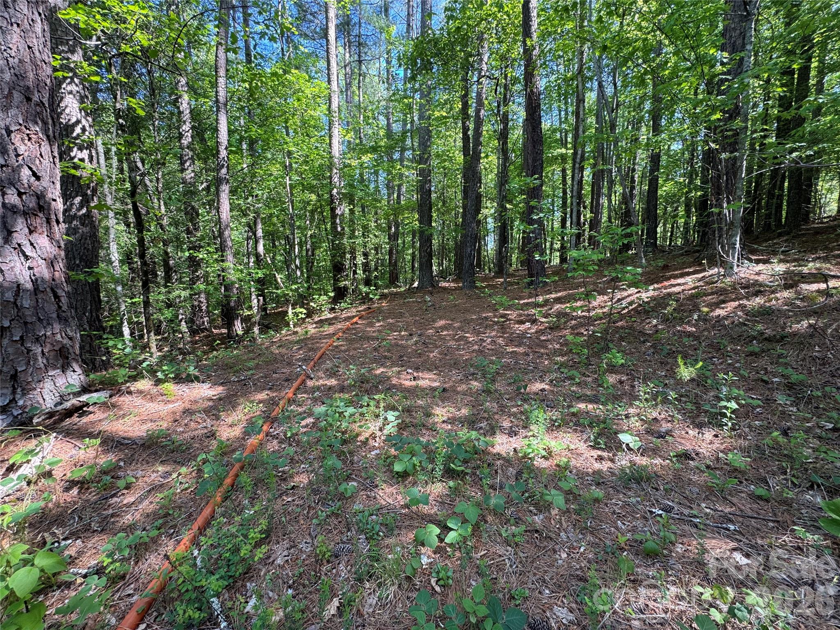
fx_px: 340
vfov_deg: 85.7
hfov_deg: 102.1
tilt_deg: -5.7
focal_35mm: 14
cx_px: 420
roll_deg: -0.8
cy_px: 315
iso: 64
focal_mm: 2.22
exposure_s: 1/99
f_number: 2.2
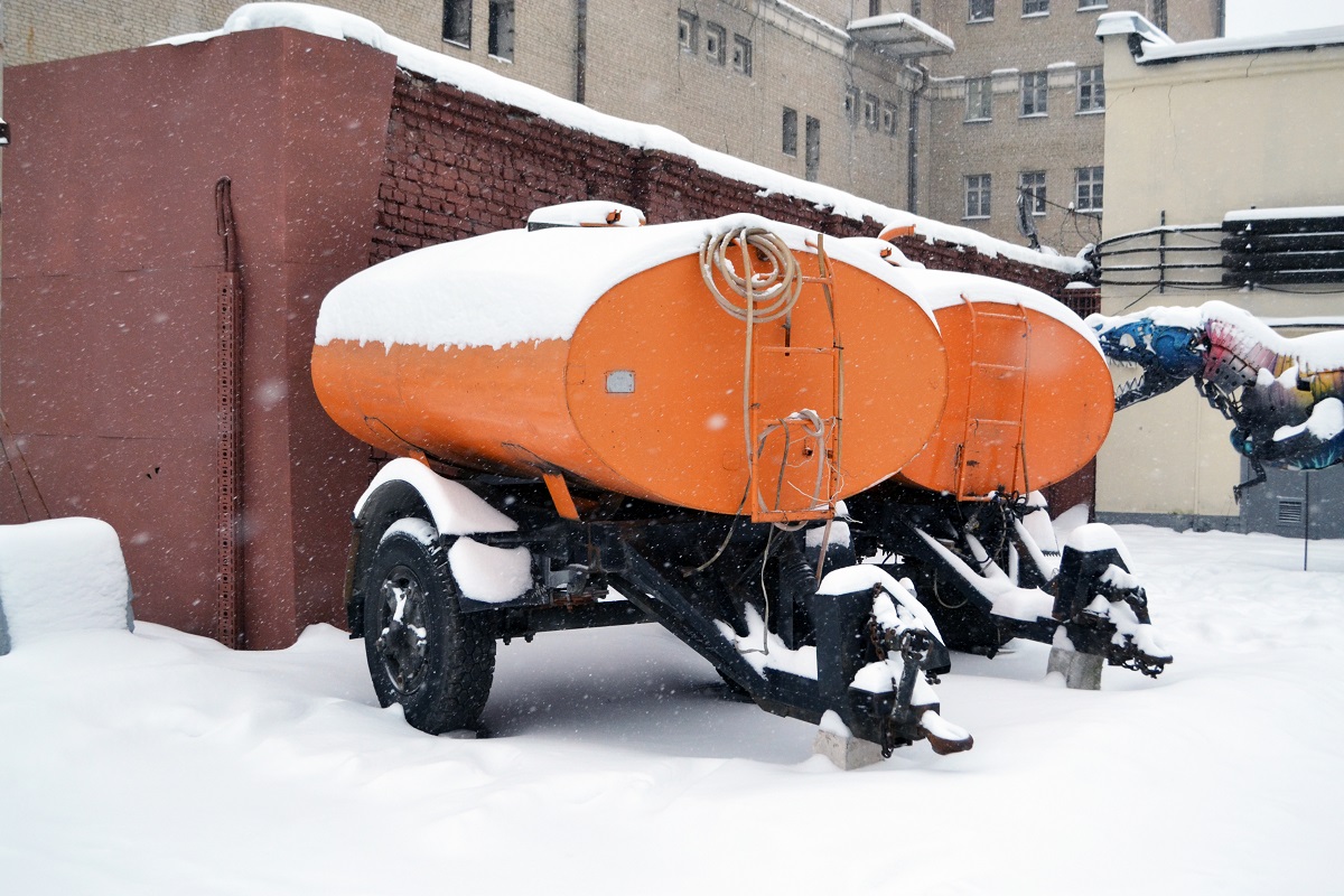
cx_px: 672
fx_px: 1568
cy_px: 448
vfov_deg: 31.9
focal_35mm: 42
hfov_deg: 46.4
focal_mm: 28
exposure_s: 1/500
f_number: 4.5
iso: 1250
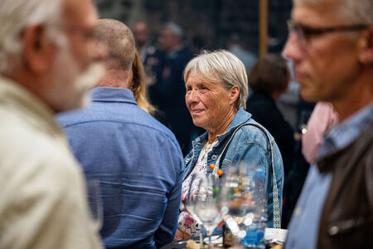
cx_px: 186
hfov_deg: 19.8
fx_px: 1067
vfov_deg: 13.3
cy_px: 124
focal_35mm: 103
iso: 3200
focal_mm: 103
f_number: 2.8
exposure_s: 1/250
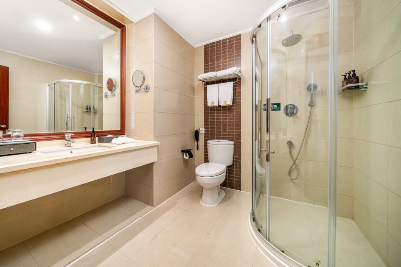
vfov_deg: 85.3
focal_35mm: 13
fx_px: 145
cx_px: 184
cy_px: 125
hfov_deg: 108.1
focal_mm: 12
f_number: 9
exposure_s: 1/60
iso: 200
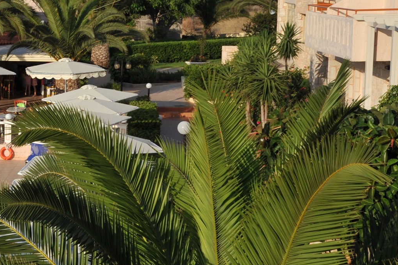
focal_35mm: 109
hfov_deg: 17.2
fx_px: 1204
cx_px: -168
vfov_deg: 12.5
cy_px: 111
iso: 200
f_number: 11
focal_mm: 35
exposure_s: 1/500
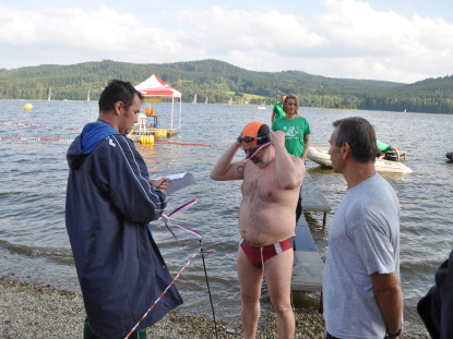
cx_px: 216
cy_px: 171
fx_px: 392
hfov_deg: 60.0
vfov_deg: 46.8
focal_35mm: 30
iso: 200
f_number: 7.1
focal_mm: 18
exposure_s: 1/200
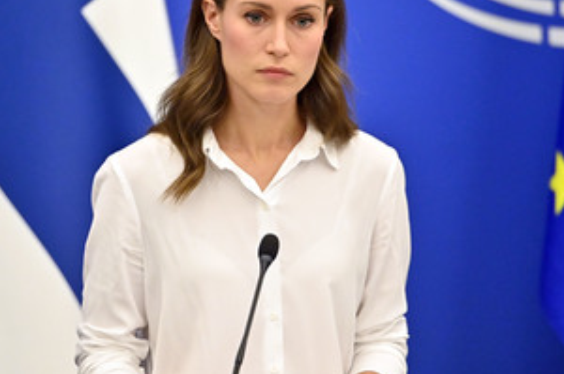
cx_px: 243
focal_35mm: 301
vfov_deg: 4.6
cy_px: 171
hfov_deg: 6.9
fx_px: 4708
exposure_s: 1/640
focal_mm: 200
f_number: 2.8
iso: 4000
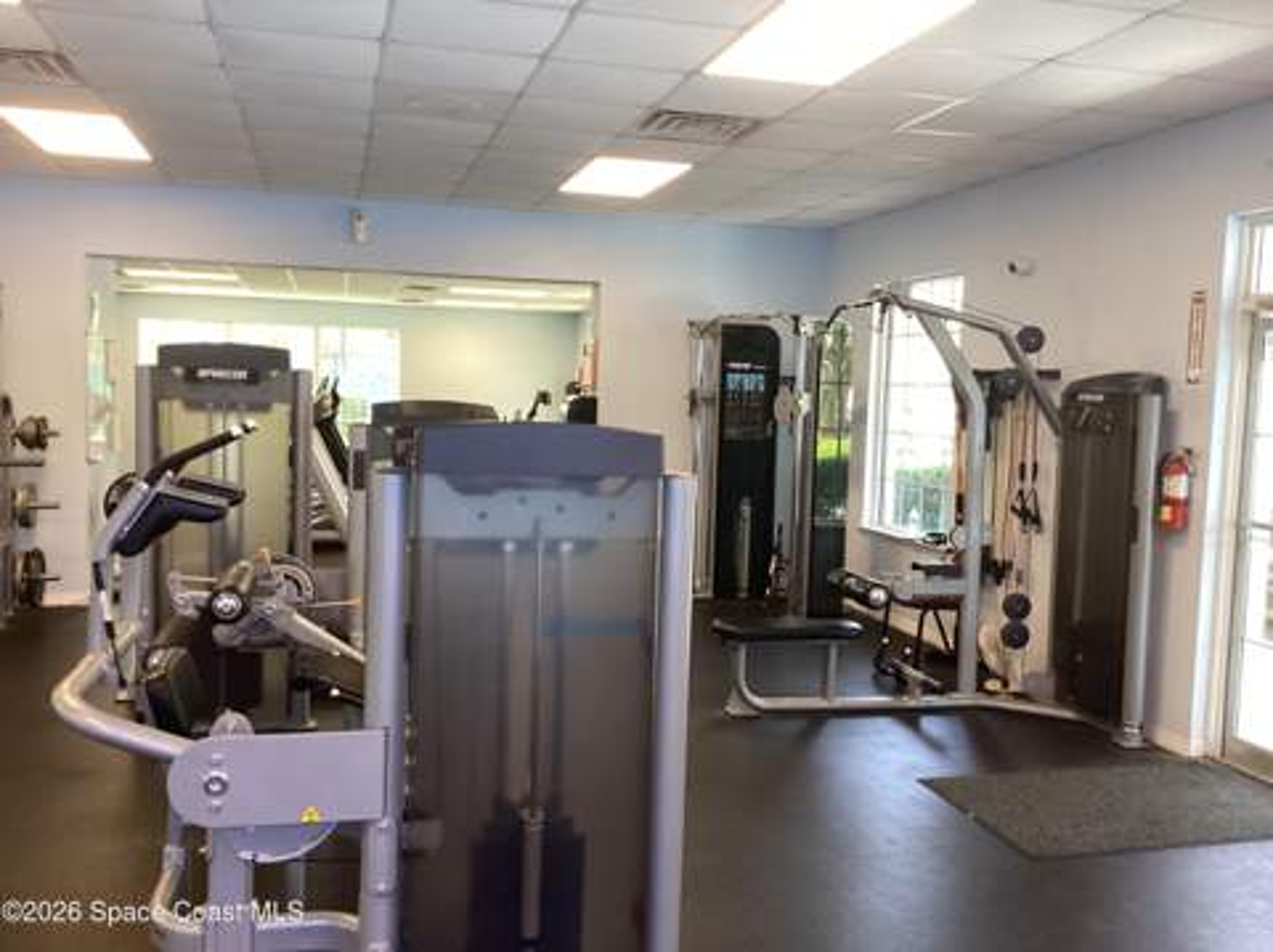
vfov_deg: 45.4
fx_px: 1139
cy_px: 476
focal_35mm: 31
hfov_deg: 58.4
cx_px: 636
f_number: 2.4
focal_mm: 3.3
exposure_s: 1/60
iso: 125
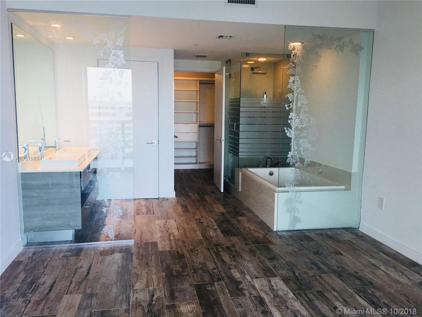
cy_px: 158
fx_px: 354
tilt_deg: -7.5
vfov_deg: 48.2
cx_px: 211
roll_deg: -2.0
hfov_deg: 61.7
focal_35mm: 29
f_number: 2.2
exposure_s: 1/30
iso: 25
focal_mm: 4.15
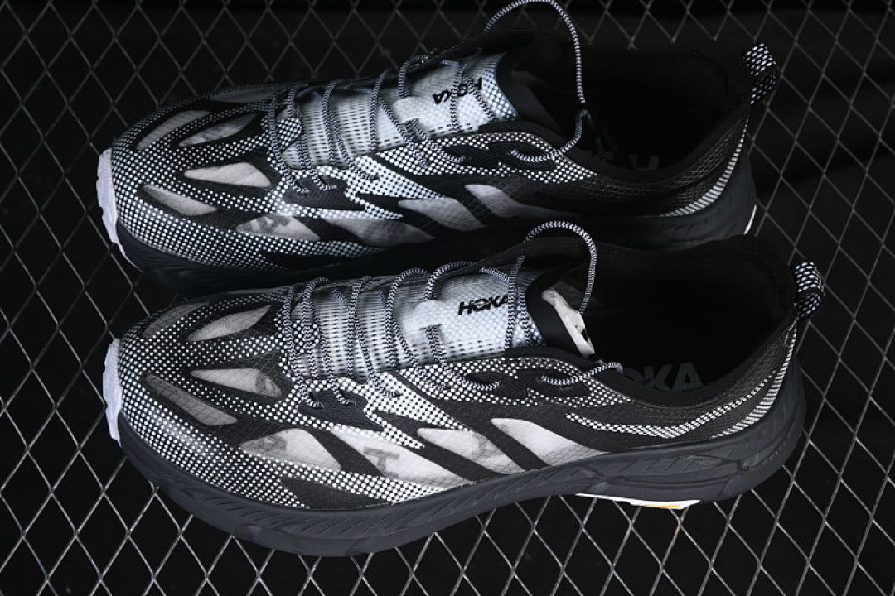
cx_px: 448
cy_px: 298
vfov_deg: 18.2
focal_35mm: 75
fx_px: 1864
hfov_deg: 27.0
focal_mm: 50
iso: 160
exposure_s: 1/60
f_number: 6.3
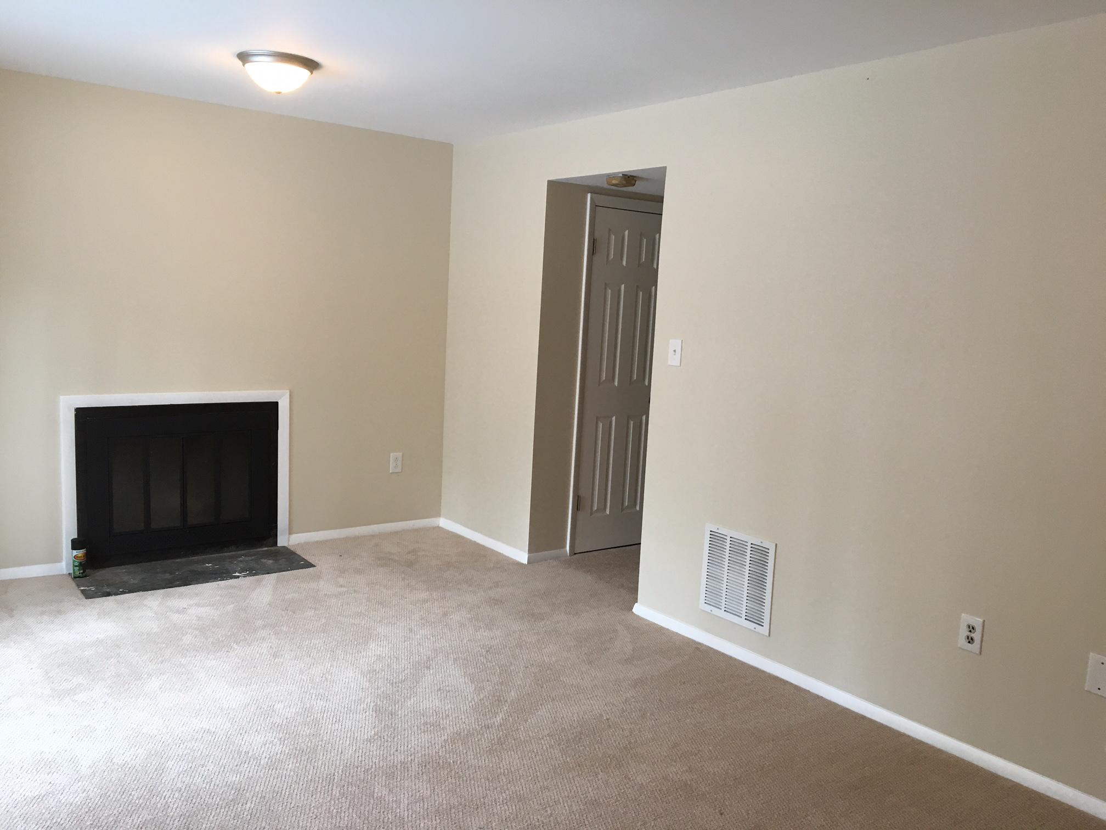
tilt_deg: -7.6
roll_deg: -2.1
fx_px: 927
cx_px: 553
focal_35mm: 29
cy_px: 415
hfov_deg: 61.7
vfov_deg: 48.2
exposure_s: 1/30
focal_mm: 4.15
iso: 40
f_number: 2.2
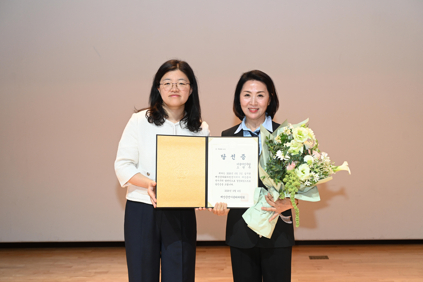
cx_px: 212
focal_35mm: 47
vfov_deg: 28.6
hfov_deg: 41.9
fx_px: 552
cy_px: 141
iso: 1000
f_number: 4
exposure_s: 1/200
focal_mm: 47
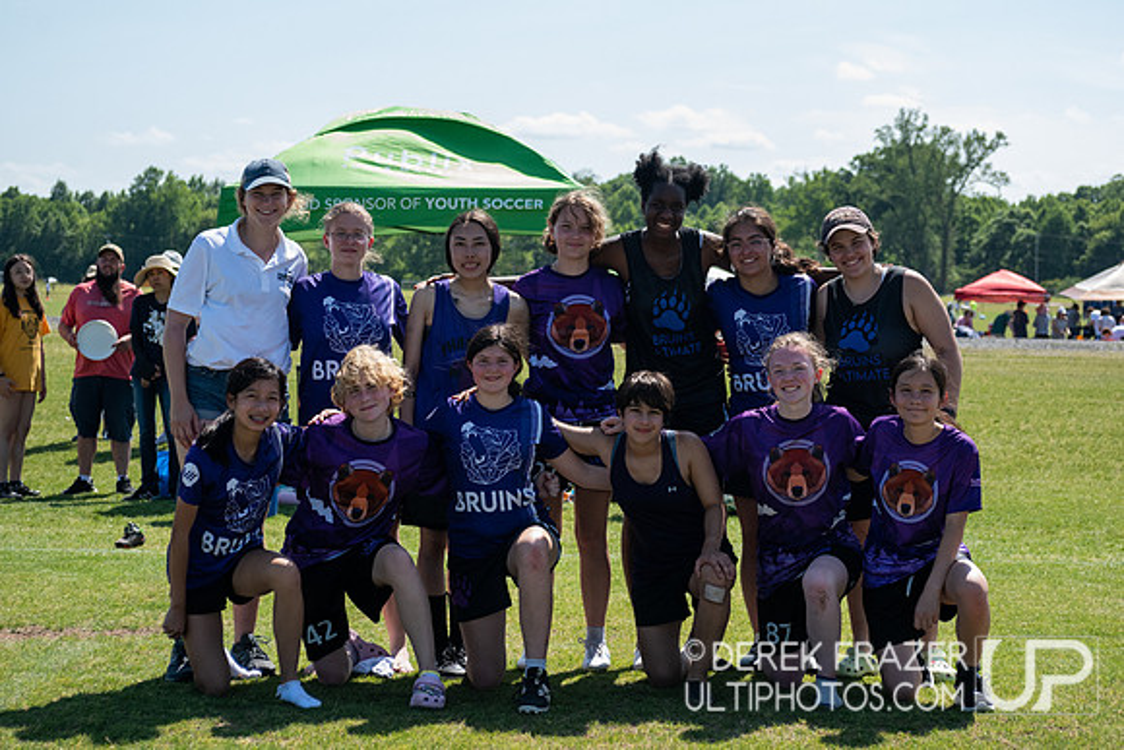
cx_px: 591
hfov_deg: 25.0
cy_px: 338
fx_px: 2534
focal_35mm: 81
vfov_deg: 16.8
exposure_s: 1/2000
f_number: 6.3
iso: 800
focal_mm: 66
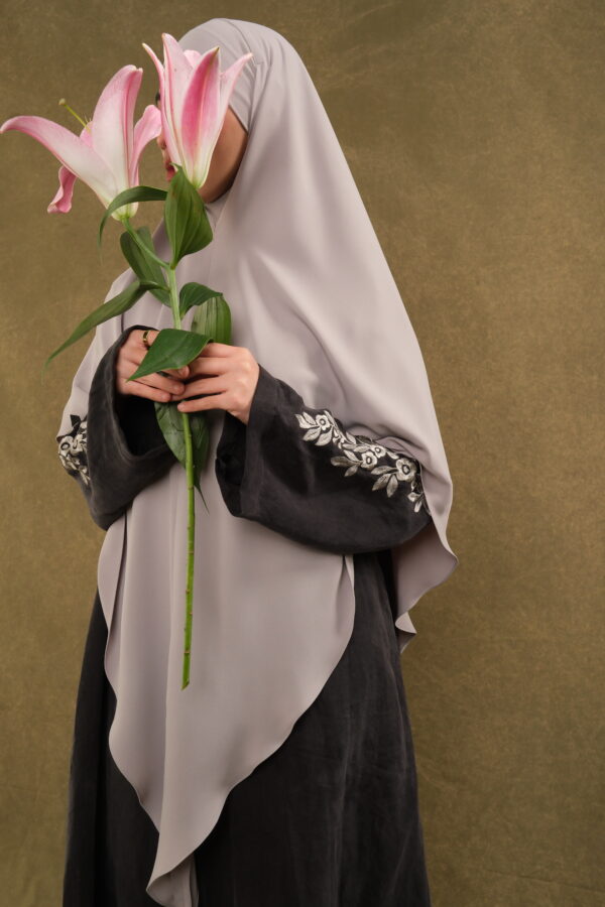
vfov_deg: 54.4
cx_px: 302
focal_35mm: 35
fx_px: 882
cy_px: 454
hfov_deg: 37.9
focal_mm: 23
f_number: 9
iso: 1000
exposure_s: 1/125
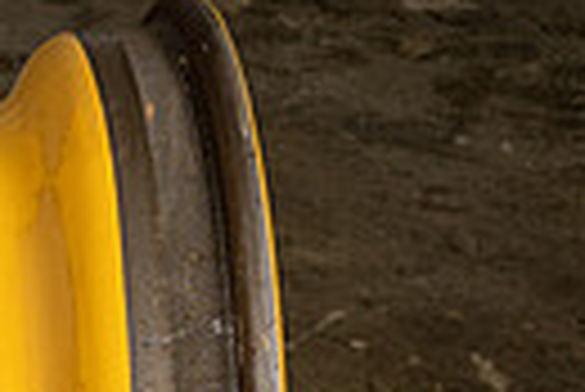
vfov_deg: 8.4
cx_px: -248
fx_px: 2619
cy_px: 498
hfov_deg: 12.2
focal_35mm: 161
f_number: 5.6
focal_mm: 36
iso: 800
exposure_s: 1/100
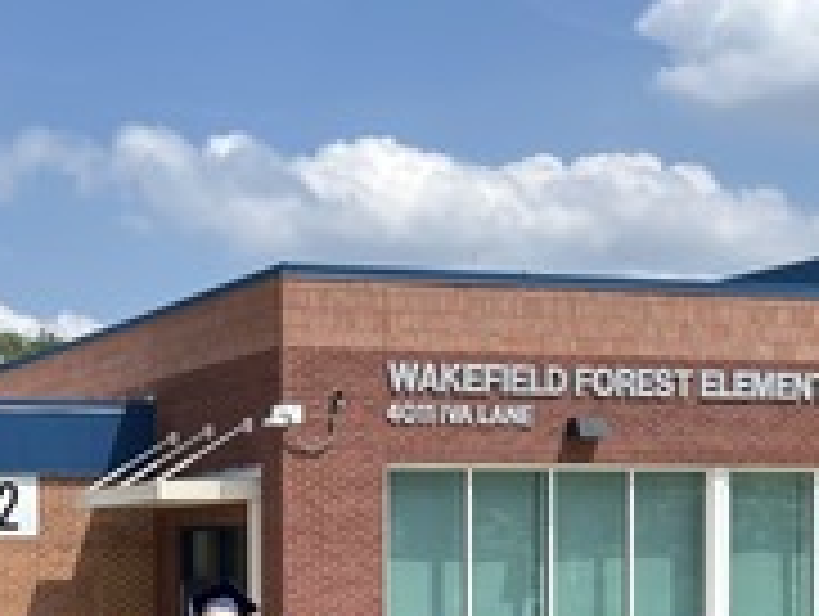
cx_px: 50
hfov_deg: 23.6
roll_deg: +0.1
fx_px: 1895
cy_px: 620
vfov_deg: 18.0
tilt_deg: -1.2
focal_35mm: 80
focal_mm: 5.7
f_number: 1.5
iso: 50
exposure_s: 1/3165
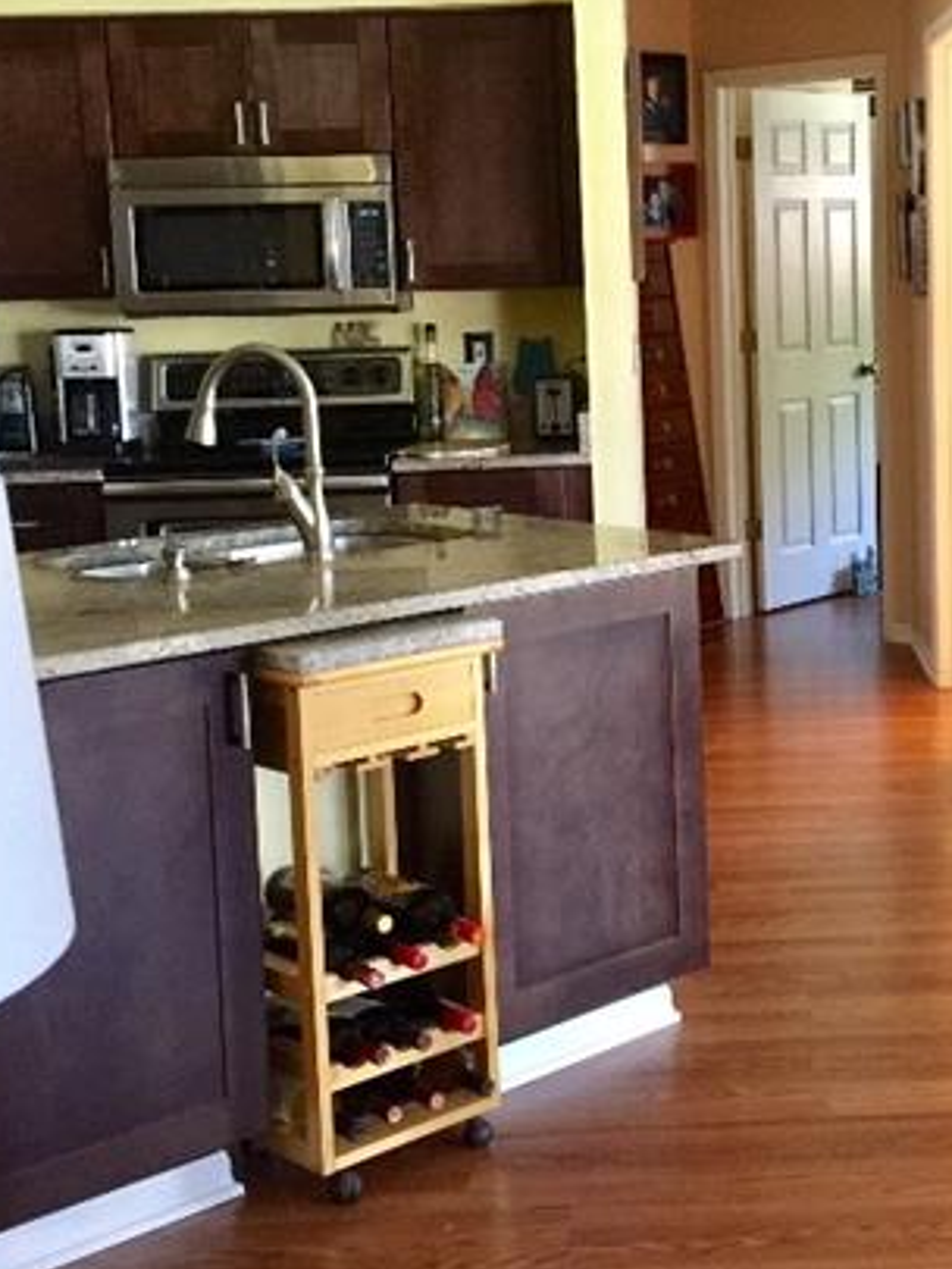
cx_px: 761
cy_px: 495
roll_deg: +0.9
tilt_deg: -6.3
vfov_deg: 34.8
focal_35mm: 55
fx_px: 2016
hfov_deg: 26.1
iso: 160
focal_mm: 4.15
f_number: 2.2
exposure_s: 1/15
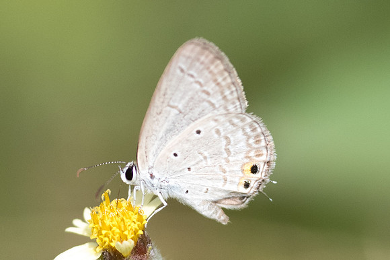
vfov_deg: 1.8
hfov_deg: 2.7
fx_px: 8299
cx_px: 245
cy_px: 128
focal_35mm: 767
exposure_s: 1/8000
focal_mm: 150
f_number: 3.3
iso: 800
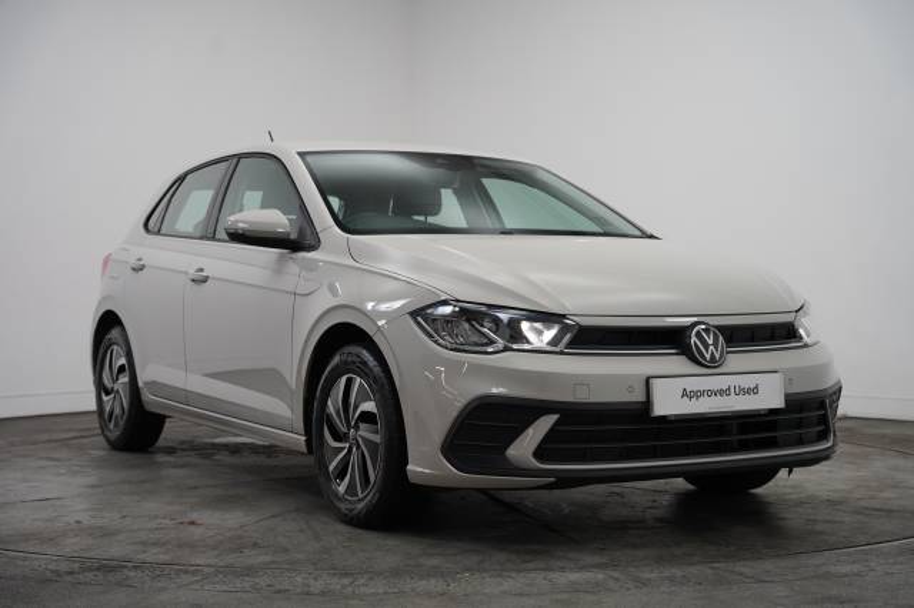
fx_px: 1368
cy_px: 304
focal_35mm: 54
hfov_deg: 37.0
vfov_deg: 25.1
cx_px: 457
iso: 1000
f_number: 4
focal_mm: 53.9
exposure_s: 1/160
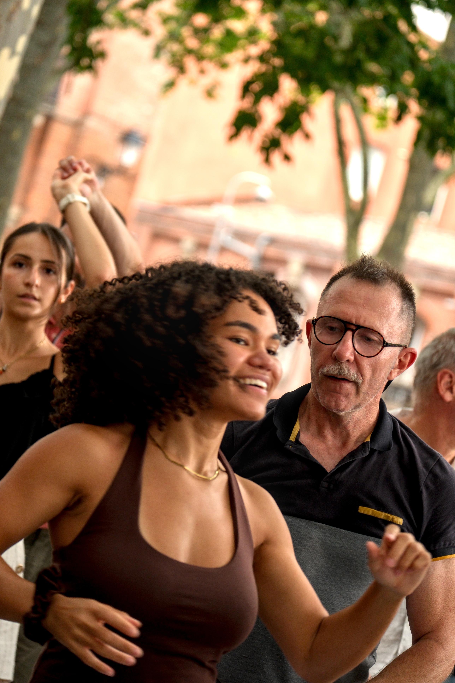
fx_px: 2711
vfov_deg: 14.3
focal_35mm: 143
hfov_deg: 9.6
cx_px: 228
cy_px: 342
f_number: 4
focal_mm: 95
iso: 800
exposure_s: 1/250
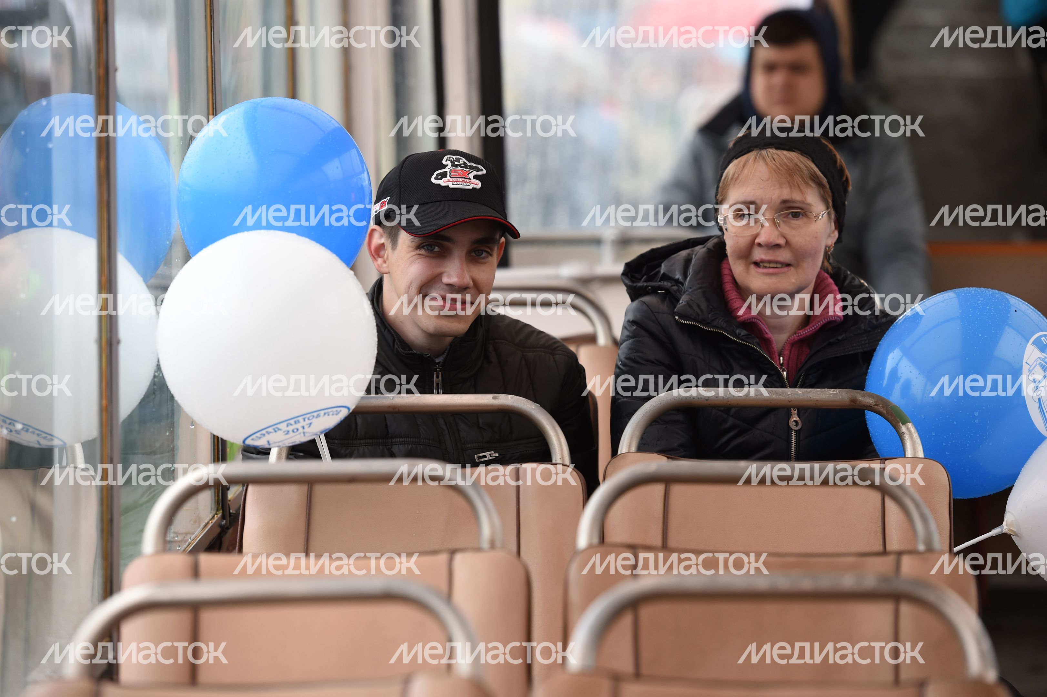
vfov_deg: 8.3
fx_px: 4796
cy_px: 348
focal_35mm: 165
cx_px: 524
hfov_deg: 12.5
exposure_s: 1/1000
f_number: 4
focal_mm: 165
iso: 800
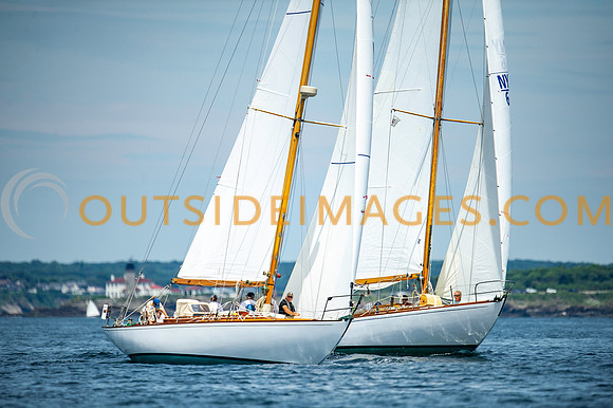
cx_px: 306
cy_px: 204
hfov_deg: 3.4
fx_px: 10353
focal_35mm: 608
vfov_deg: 2.3
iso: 400
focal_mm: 600
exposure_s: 1/4000
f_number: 4
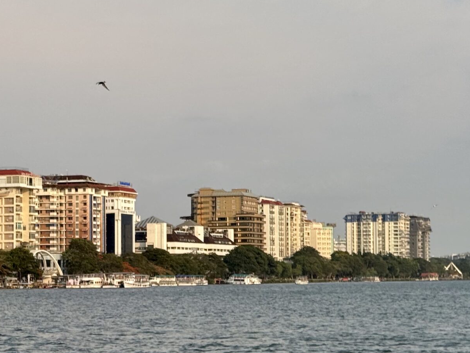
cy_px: 207
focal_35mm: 102
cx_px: 222
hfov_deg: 19.3
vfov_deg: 14.5
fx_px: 1385
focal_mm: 6.76
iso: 64
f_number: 1.78
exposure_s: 1/3610
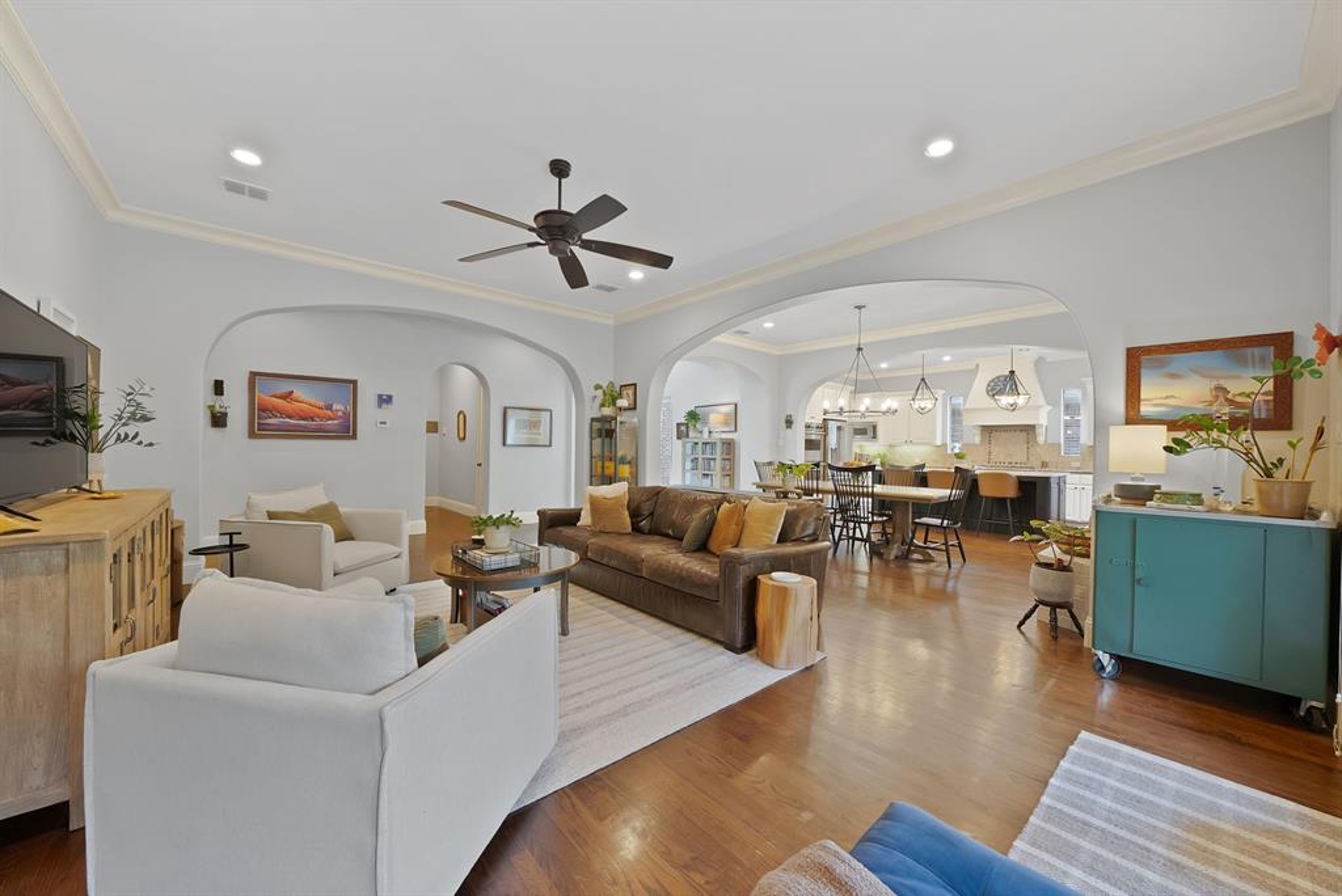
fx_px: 448
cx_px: 671
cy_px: 448
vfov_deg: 90.1
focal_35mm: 12
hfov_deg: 112.6
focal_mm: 12
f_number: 9
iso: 640
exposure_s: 1/1.67
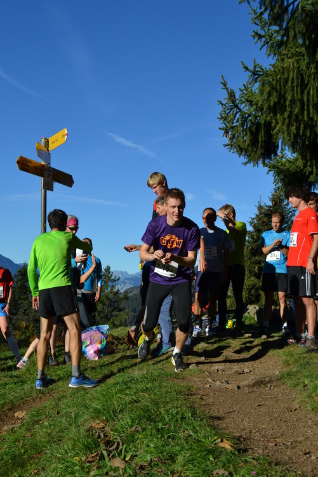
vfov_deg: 41.1
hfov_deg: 28.1
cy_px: 238
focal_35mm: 48
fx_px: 636
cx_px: 159
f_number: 6.3
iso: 400
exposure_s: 1/1600
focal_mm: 32
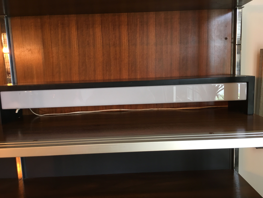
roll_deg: +0.5
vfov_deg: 48.2
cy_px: 99
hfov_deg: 61.7
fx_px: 220
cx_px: 132
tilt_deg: -8.9
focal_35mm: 29
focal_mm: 4.15
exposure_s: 1/33
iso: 100
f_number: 2.2
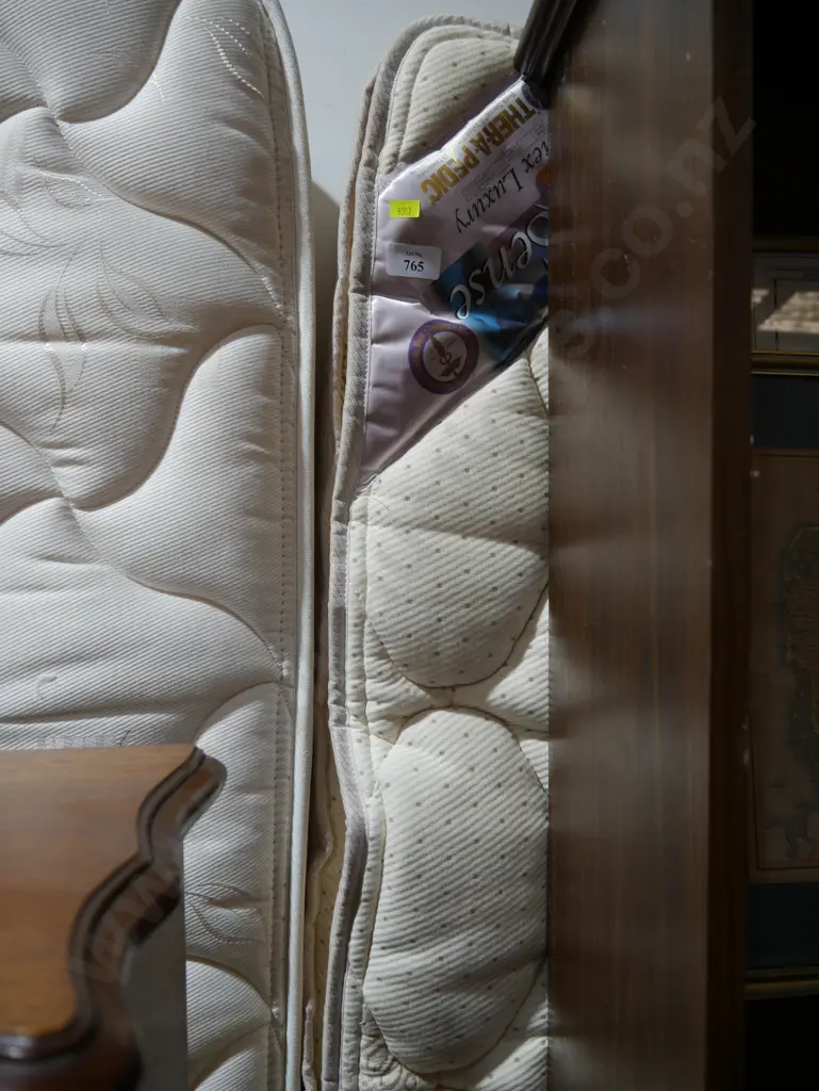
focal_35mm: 28
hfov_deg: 49.8
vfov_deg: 63.4
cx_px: 410
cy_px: 546
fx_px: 883
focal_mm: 14
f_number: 3.5
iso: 200
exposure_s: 1/60
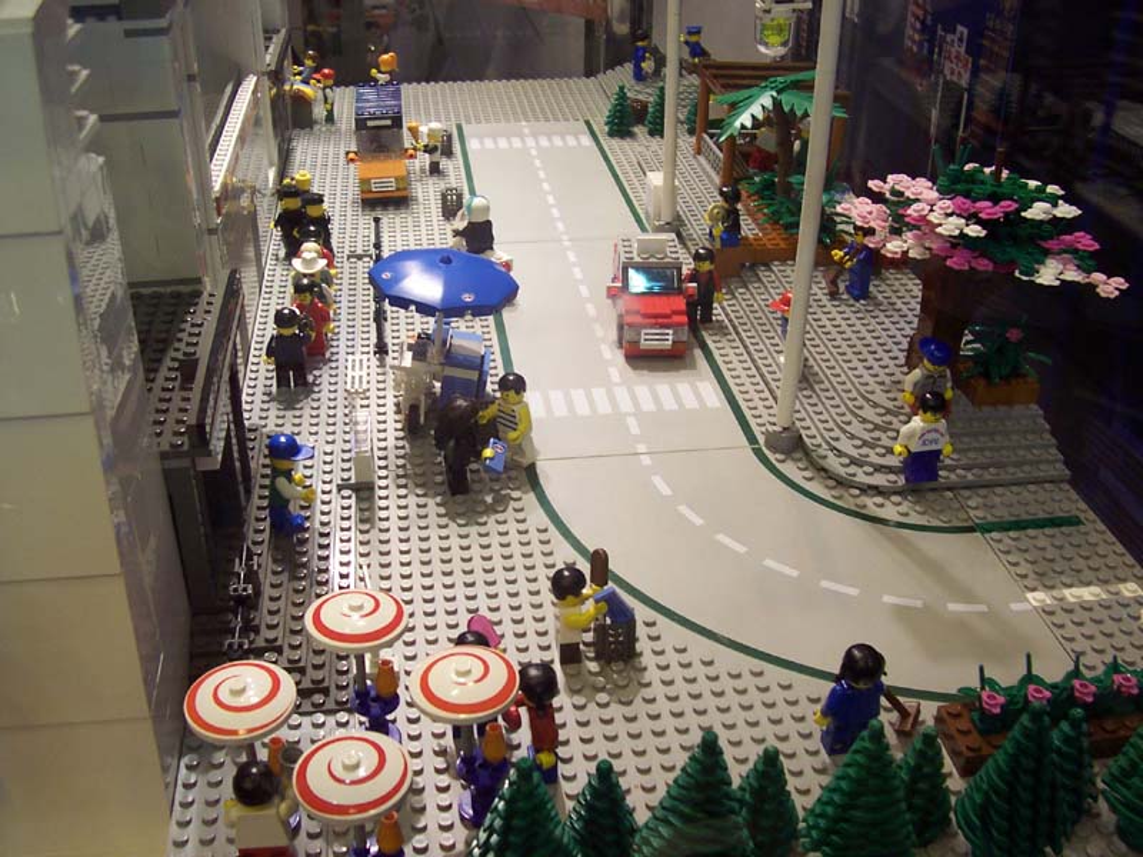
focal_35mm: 37
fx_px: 1222
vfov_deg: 38.7
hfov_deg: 50.1
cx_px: 572
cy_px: 428
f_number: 2.8
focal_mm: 5.6
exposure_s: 1/30
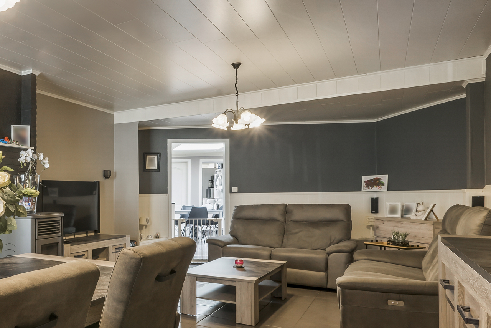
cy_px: 194
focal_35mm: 30
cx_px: 48
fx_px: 409
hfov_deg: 53.9
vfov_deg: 43.4
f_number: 11
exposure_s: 1/1.25
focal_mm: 16
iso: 250
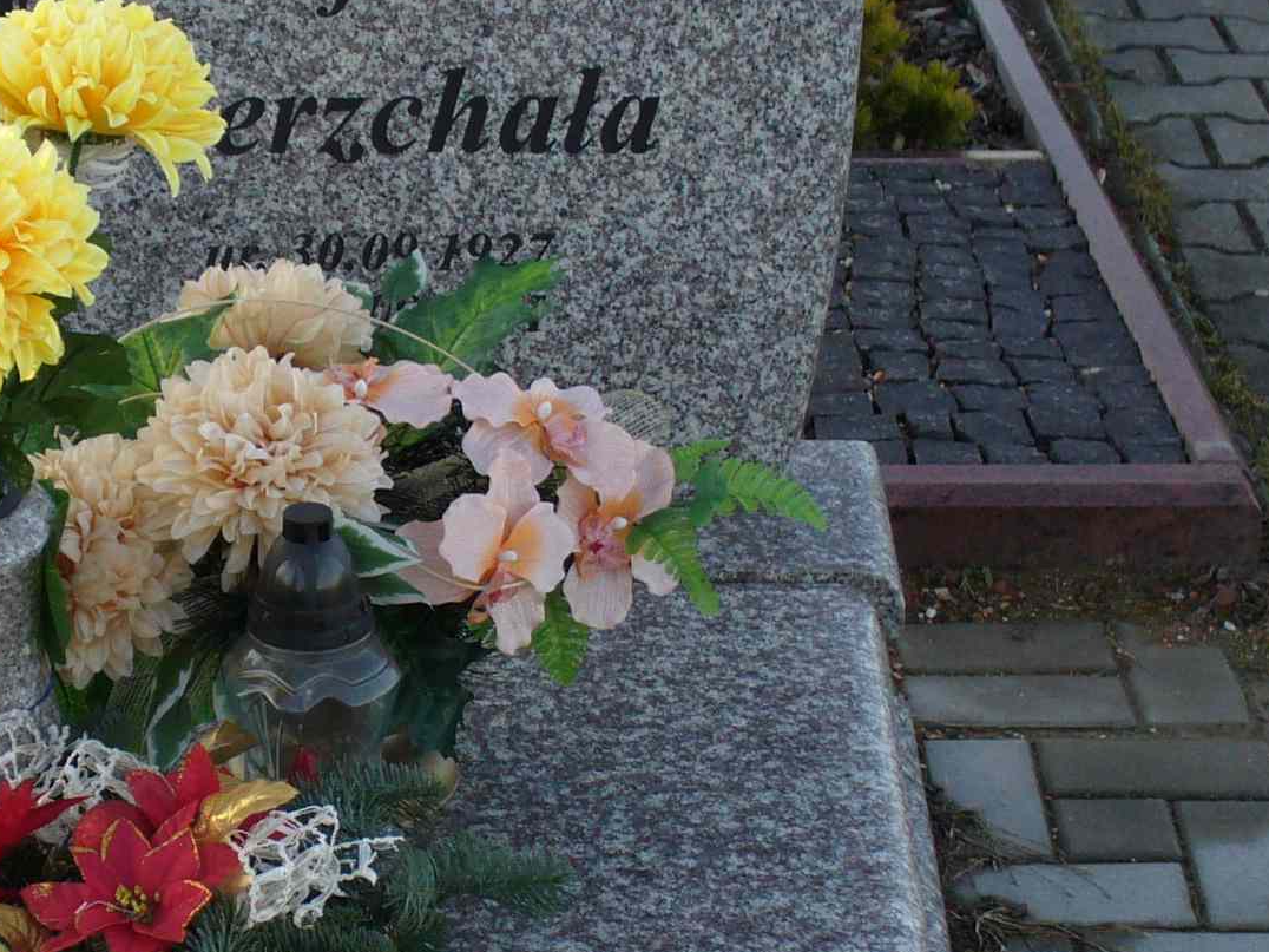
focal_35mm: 88
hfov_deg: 22.0
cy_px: 649
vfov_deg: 16.7
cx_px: 304
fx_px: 3226
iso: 80
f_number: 2.8
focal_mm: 6.1
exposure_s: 1/160
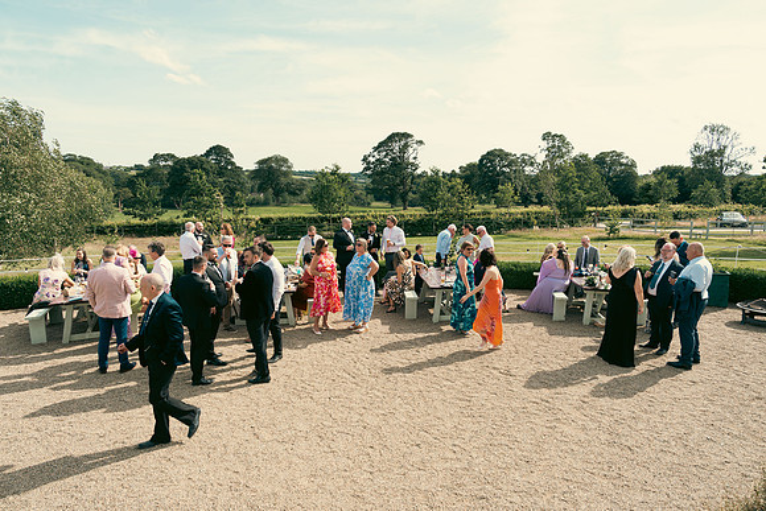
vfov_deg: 53.2
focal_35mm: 24
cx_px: 383
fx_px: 511
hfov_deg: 73.7
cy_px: 256
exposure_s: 1/400
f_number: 5
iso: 125
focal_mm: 24
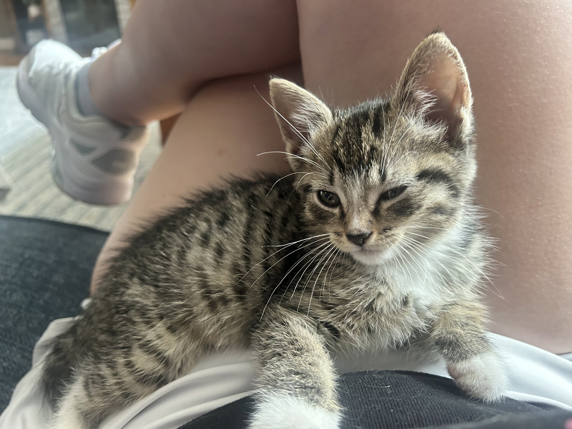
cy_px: 214
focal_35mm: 26
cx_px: 286
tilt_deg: -30.8
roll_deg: +0.8
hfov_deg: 67.3
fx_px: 430
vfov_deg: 53.1
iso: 320
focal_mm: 5.7
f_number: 1.5
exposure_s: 1/60
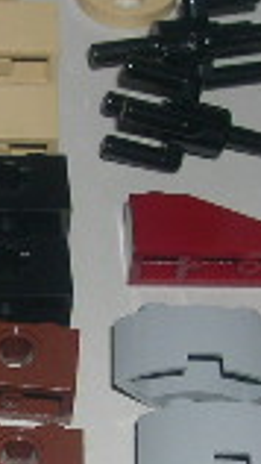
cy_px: 373
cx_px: -188
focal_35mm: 168
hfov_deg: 7.1
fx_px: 2065
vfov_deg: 12.7
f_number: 7.6
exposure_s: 1/60
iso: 100
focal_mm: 8
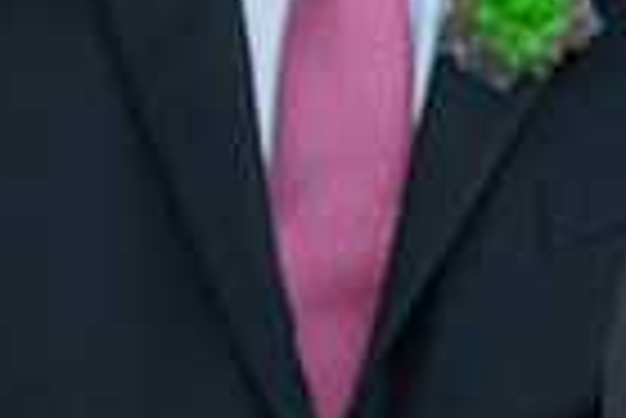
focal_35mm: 1232
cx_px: 203
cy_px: 834
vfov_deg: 1.1
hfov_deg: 1.7
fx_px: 21445
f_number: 5
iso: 800
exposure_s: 1/1250
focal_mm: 196.6
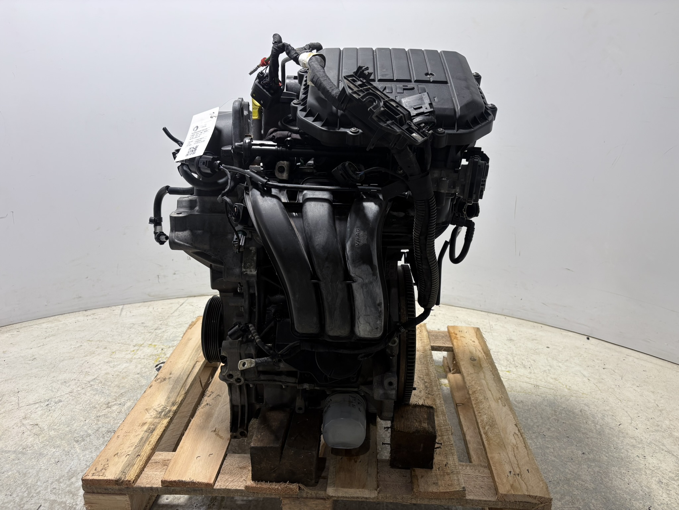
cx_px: 340
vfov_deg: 53.1
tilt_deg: -19.5
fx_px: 510
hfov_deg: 67.3
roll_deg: -0.1
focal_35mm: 26
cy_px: 255
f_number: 1.6
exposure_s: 1/120
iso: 32
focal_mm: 5.96
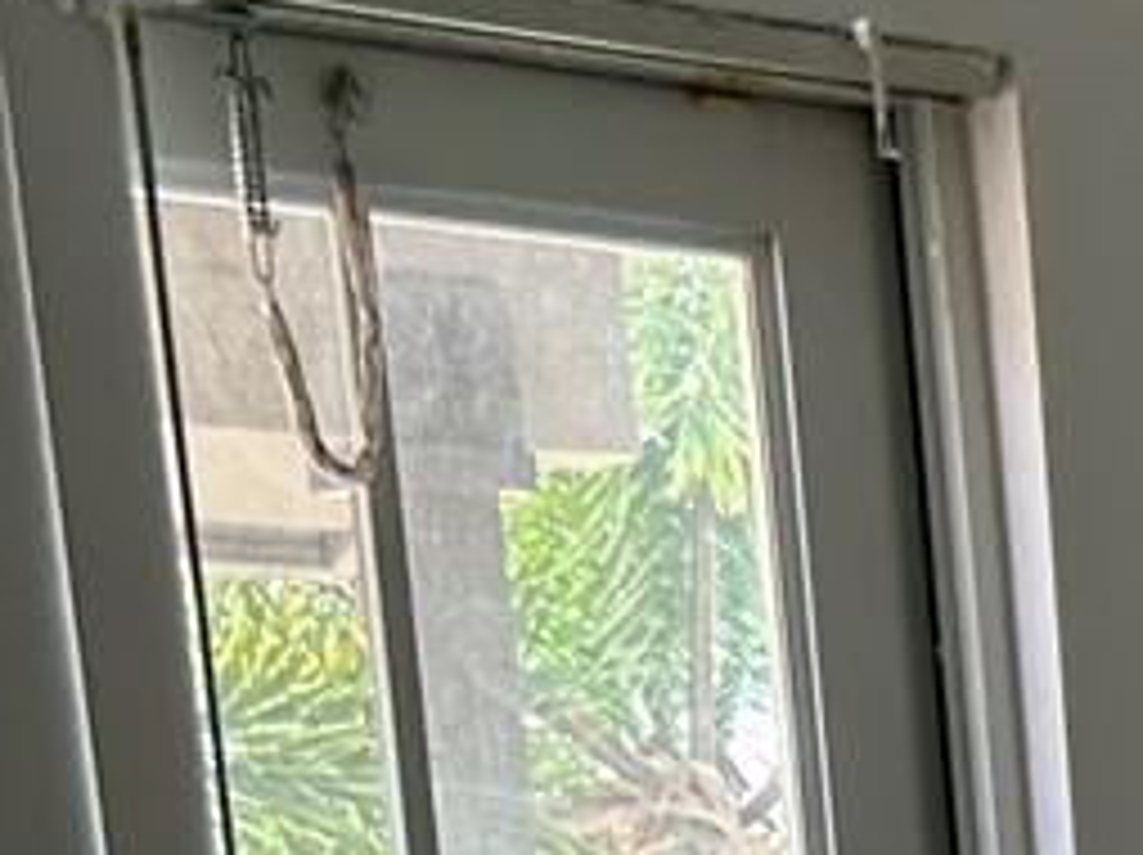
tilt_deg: -12.6
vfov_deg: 8.2
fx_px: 5410
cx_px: 2660
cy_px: 2164
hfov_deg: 10.5
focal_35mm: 164
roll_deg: +3.4
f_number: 1.5
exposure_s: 1/139
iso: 64
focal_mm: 5.7
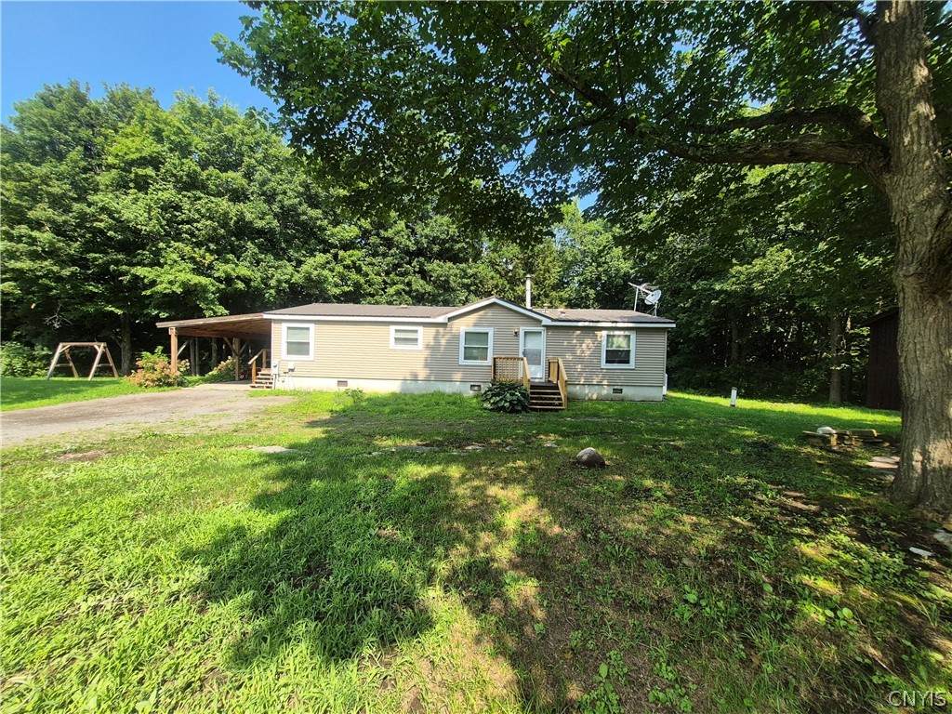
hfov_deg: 106.2
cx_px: 476
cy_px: 357
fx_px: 358
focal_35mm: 13
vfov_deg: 89.9
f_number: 2.2
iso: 50
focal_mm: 1.74
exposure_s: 1/772
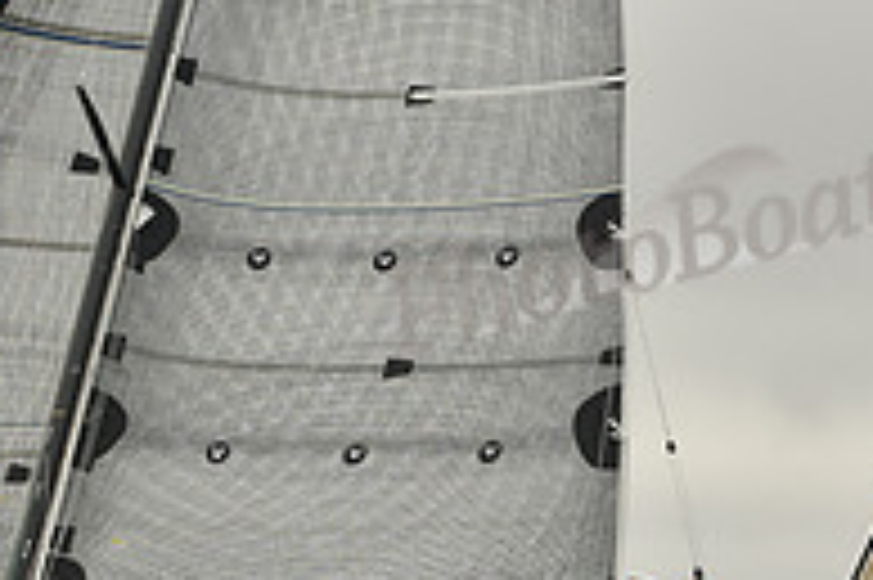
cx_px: 158
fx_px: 5427
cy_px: 537
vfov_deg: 6.1
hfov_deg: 9.2
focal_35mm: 224
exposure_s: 1/800
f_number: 8
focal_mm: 75
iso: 320
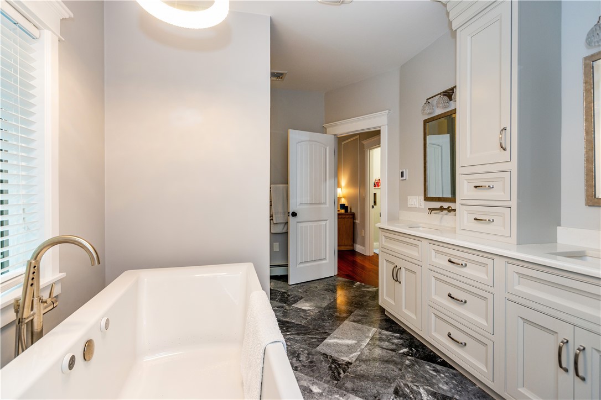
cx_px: 300
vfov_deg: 73.7
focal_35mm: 16
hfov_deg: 96.7
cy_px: 200
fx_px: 267
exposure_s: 1/10
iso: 320
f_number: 6.3
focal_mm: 16
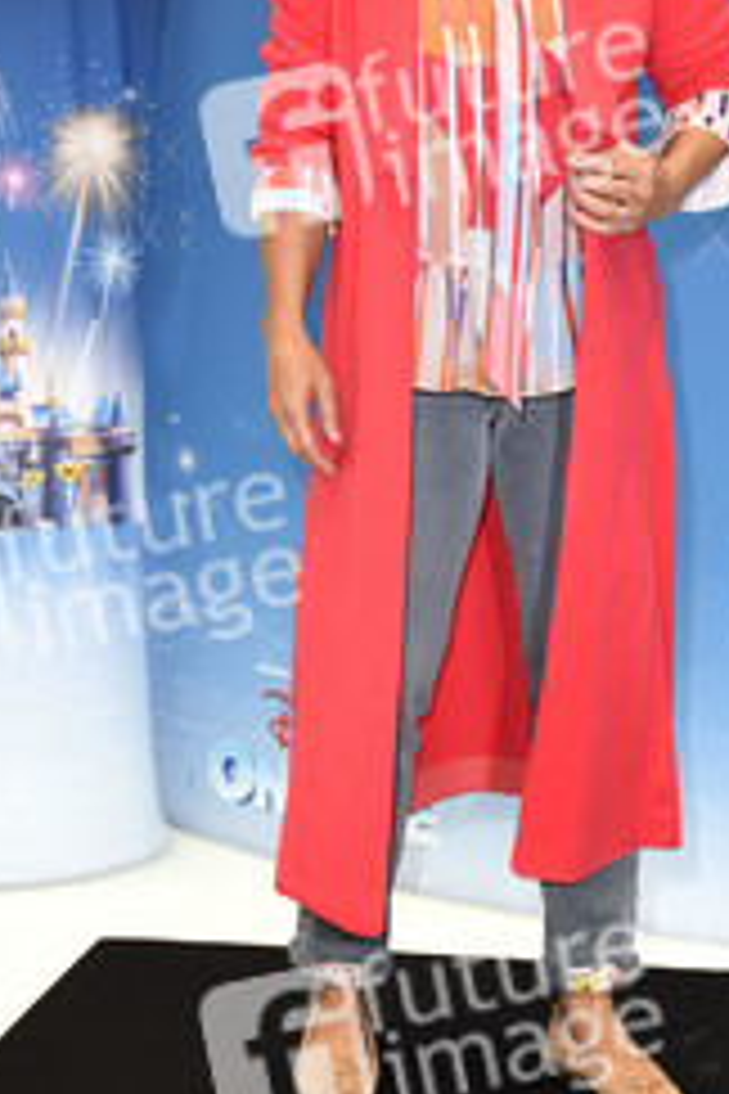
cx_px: 562
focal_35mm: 84
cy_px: 356
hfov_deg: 16.2
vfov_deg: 24.1
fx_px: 2551
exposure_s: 1/60
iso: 1000
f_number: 6.3
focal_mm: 34
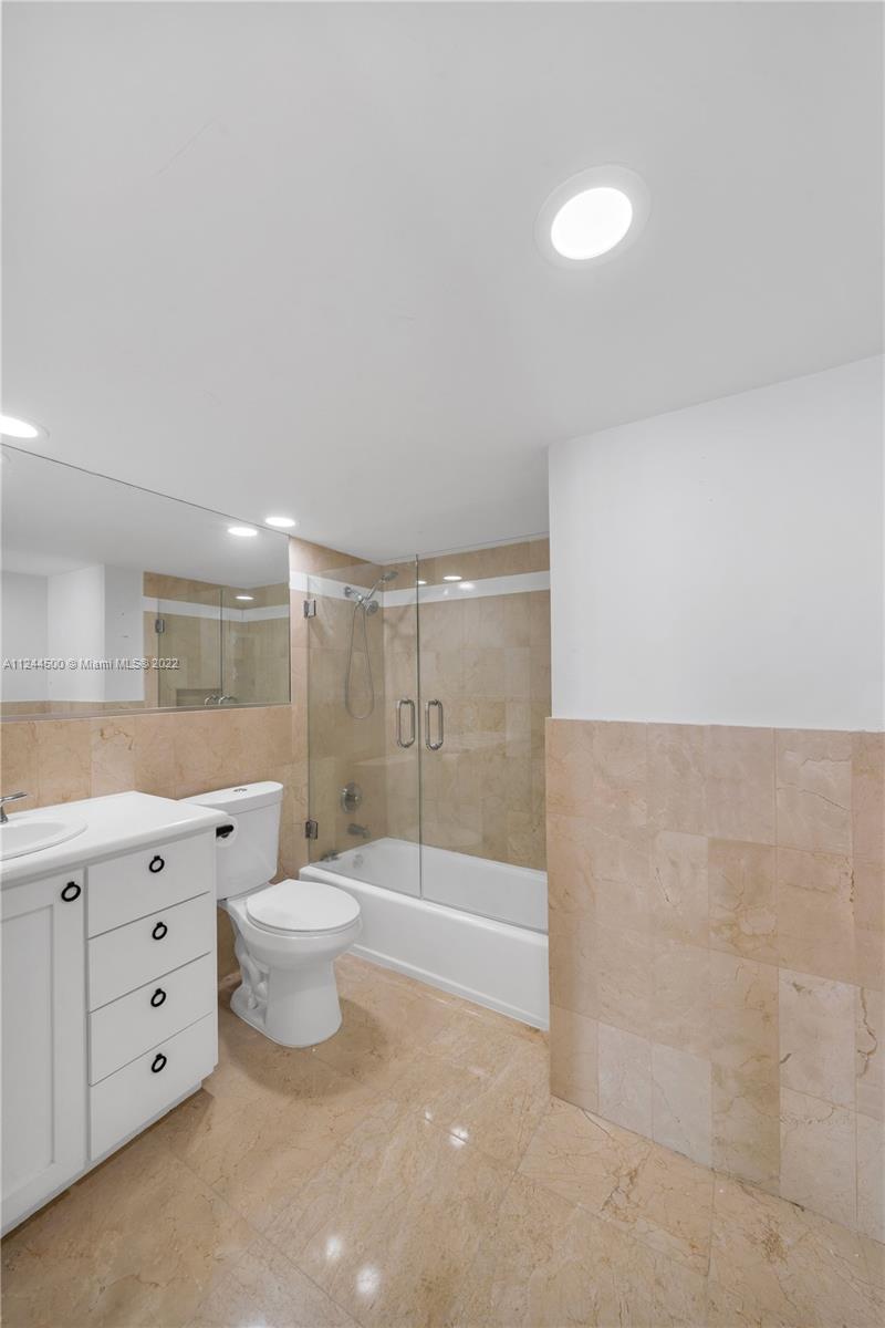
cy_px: 664
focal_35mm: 13
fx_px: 479
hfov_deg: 85.4
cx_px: 442
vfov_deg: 108.3
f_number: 11
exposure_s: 1/60
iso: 320
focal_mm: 13
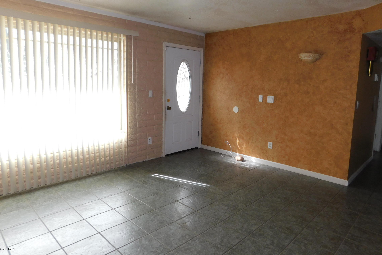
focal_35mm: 24
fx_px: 255
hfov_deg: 73.7
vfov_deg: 53.0
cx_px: 191
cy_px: 114
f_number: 3
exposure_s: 1/80
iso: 125
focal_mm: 4
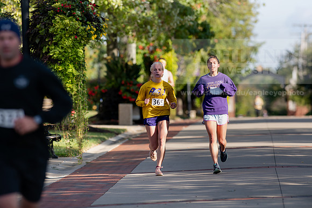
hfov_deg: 6.9
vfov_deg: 4.6
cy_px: 104
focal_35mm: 300
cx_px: 156
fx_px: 2600
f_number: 4.5
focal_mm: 300
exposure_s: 1/500
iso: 200
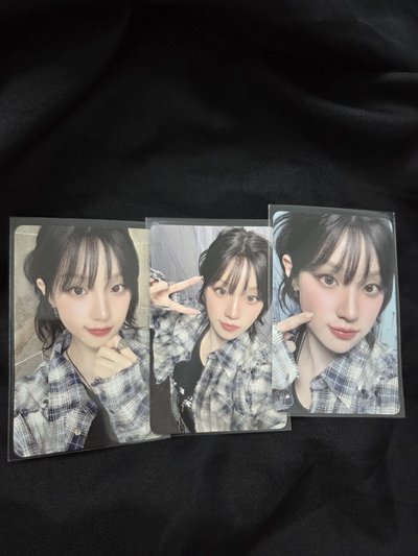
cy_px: 278
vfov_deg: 73.9
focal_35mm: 23
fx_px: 370
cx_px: 209
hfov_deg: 58.9
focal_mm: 5.4
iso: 640
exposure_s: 1/120
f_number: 1.8
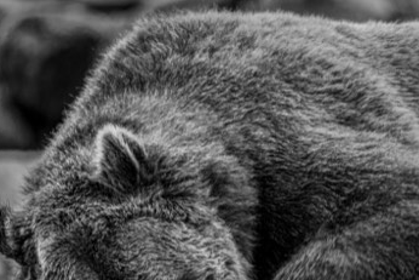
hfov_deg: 2.0
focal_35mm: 1041
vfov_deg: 1.3
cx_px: 334
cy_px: 179
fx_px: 12121
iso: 400
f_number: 6.3
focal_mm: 400
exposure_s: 1/200
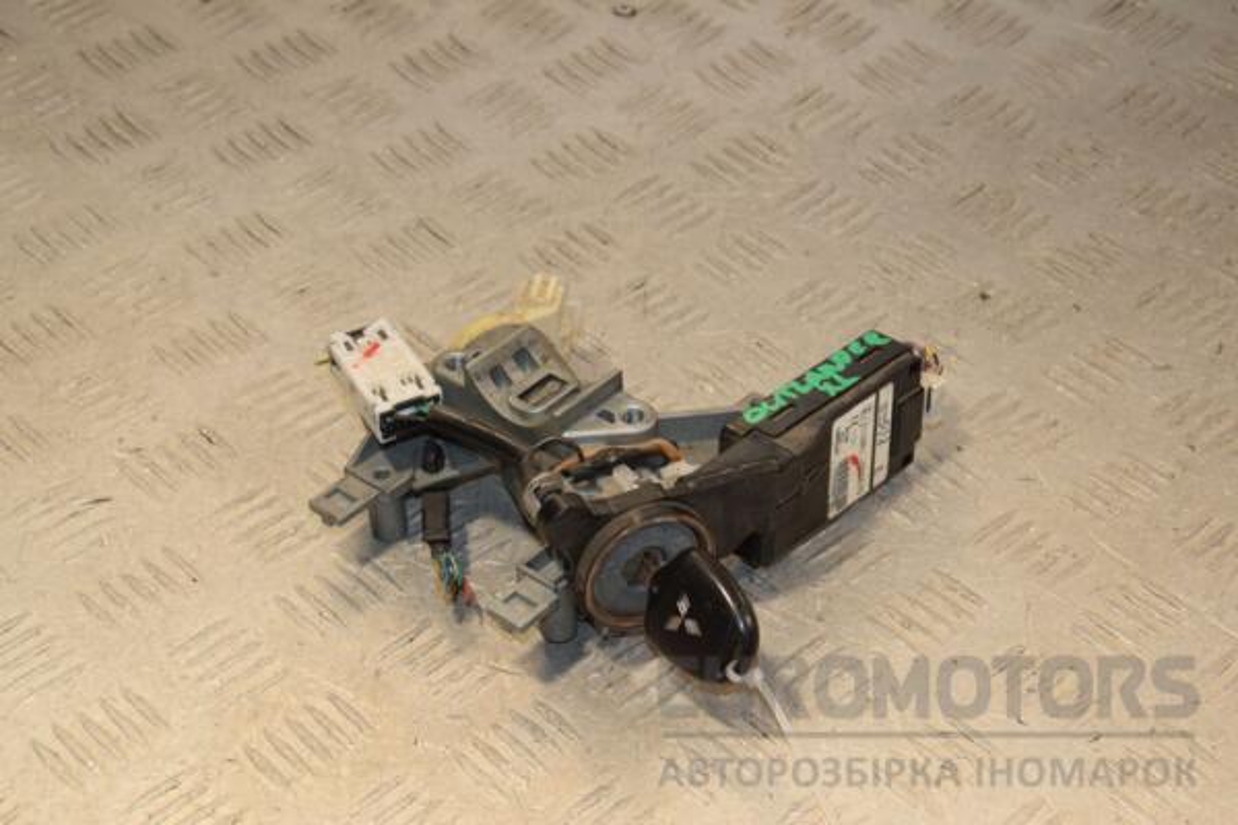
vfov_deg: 18.2
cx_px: 619
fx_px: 2579
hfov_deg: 27.0
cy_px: 412
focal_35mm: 75
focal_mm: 50
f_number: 8
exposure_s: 1/200
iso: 800
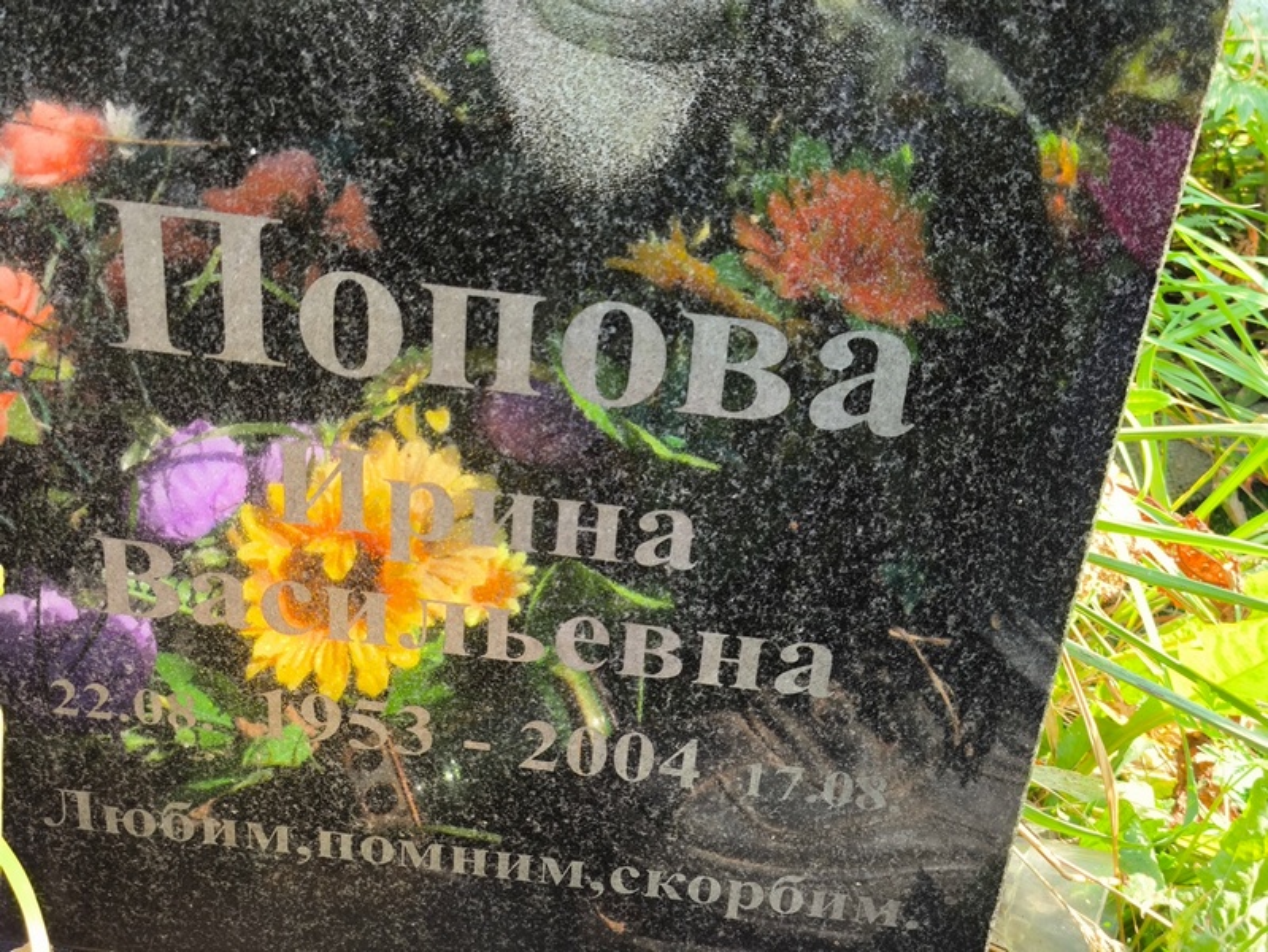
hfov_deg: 38.2
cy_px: 476
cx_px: 634
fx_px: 1832
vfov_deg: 29.1
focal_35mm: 50
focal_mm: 4.71
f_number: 1.7
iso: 64
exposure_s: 1/120
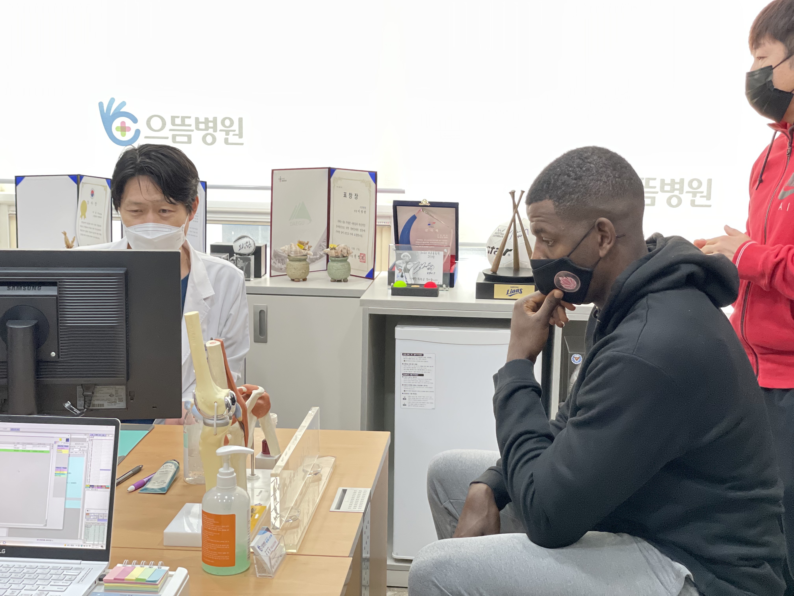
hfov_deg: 36.8
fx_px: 1193
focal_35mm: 52
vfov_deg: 28.0
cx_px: 397
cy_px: 298
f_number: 2
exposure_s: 1/120
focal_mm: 6
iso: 200
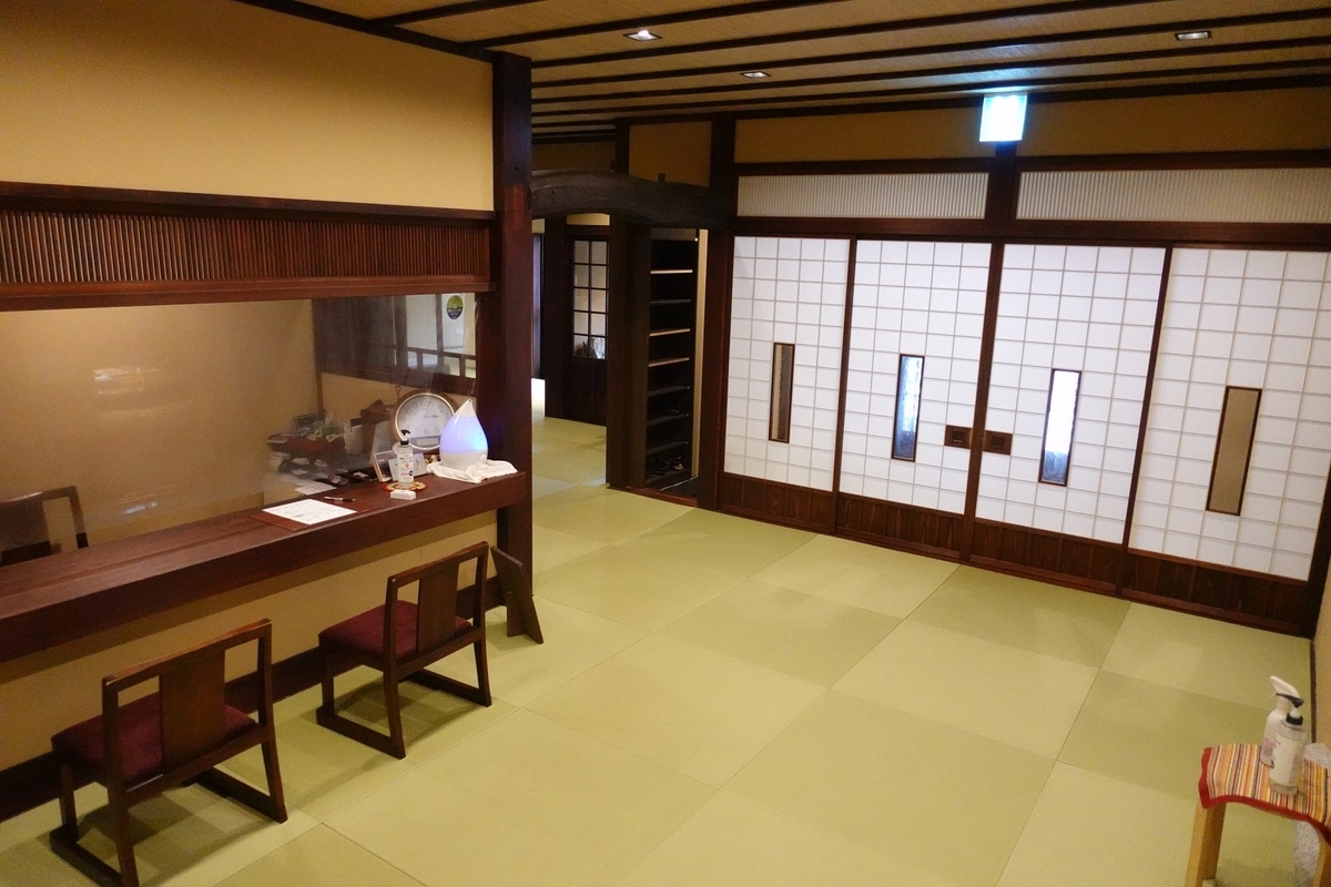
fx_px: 887
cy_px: 444
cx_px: 666
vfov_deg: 53.1
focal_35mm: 24
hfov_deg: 73.7
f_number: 1.8
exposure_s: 1/250
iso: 4000
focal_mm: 8.8
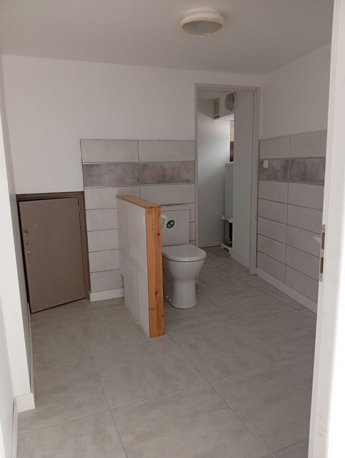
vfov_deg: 65.2
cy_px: 229
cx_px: 172
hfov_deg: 51.5
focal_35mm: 27
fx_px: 358
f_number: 1.8
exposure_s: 1/33.3
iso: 656
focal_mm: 3.98
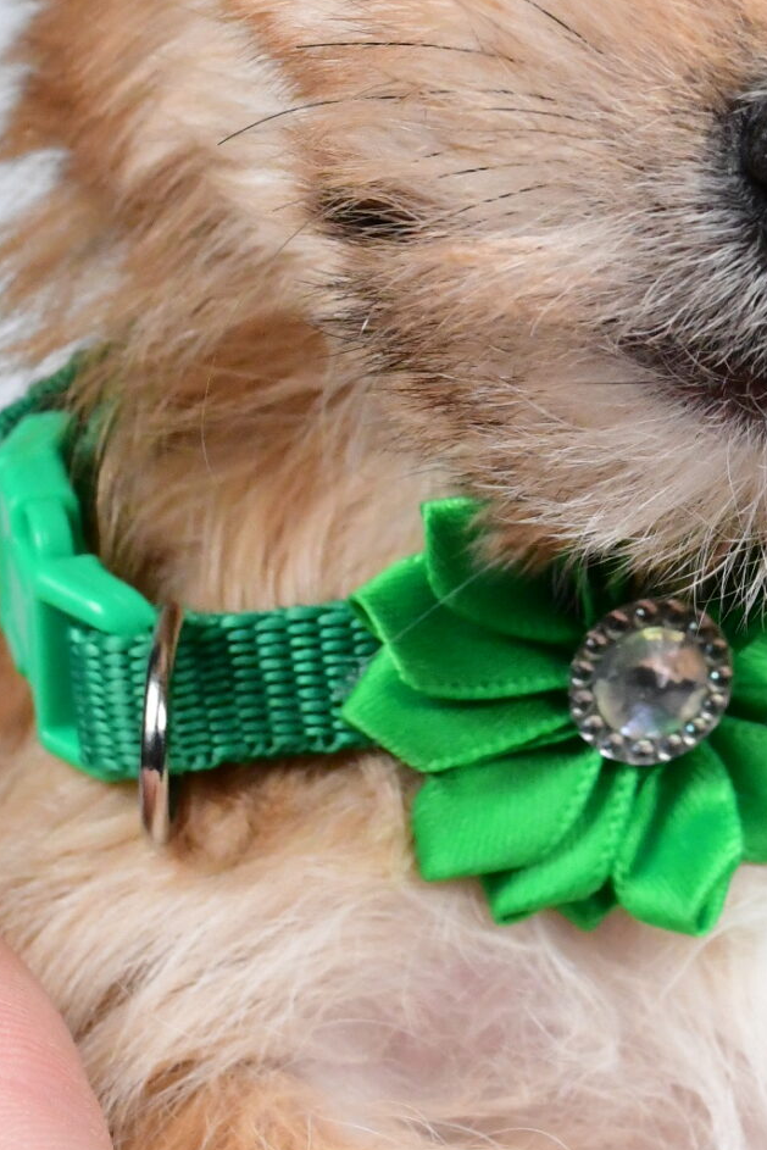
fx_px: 3642
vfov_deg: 17.8
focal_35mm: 114
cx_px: 720
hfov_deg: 11.9
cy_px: 267
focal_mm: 28
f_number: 10
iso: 5000
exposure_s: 1/1000
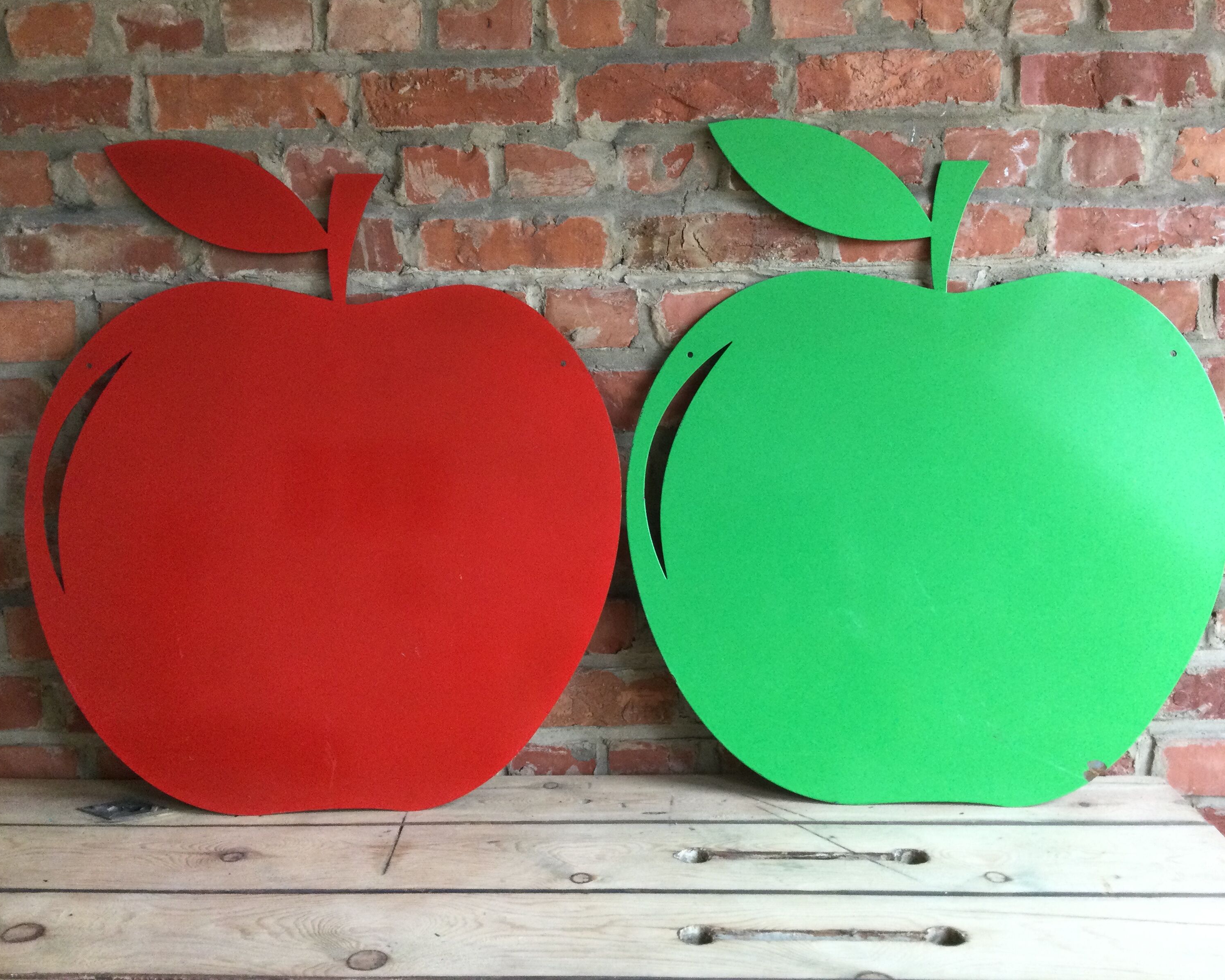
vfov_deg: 44.5
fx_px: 1196
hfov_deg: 54.2
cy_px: 479
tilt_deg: -7.3
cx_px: 645
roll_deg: +0.5
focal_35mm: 33
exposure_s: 1/33
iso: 125
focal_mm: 3.3
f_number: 2.4
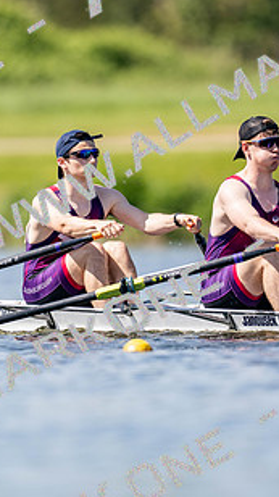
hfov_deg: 1.0
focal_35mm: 1183
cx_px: 173
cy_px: 254
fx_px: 15576
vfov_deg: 1.8
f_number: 4
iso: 280
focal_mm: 600
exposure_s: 1/2500
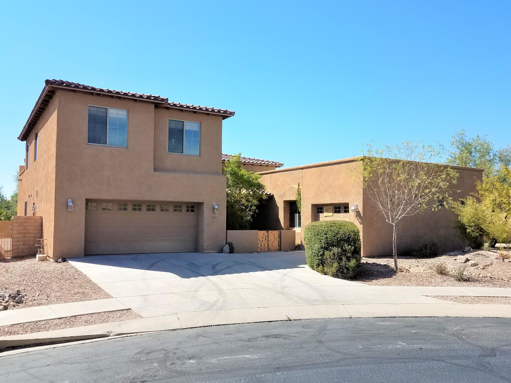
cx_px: 258
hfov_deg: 61.7
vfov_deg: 48.2
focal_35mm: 29
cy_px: 189
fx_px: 428
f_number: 1.7
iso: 40
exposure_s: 1/2112
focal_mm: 4.2
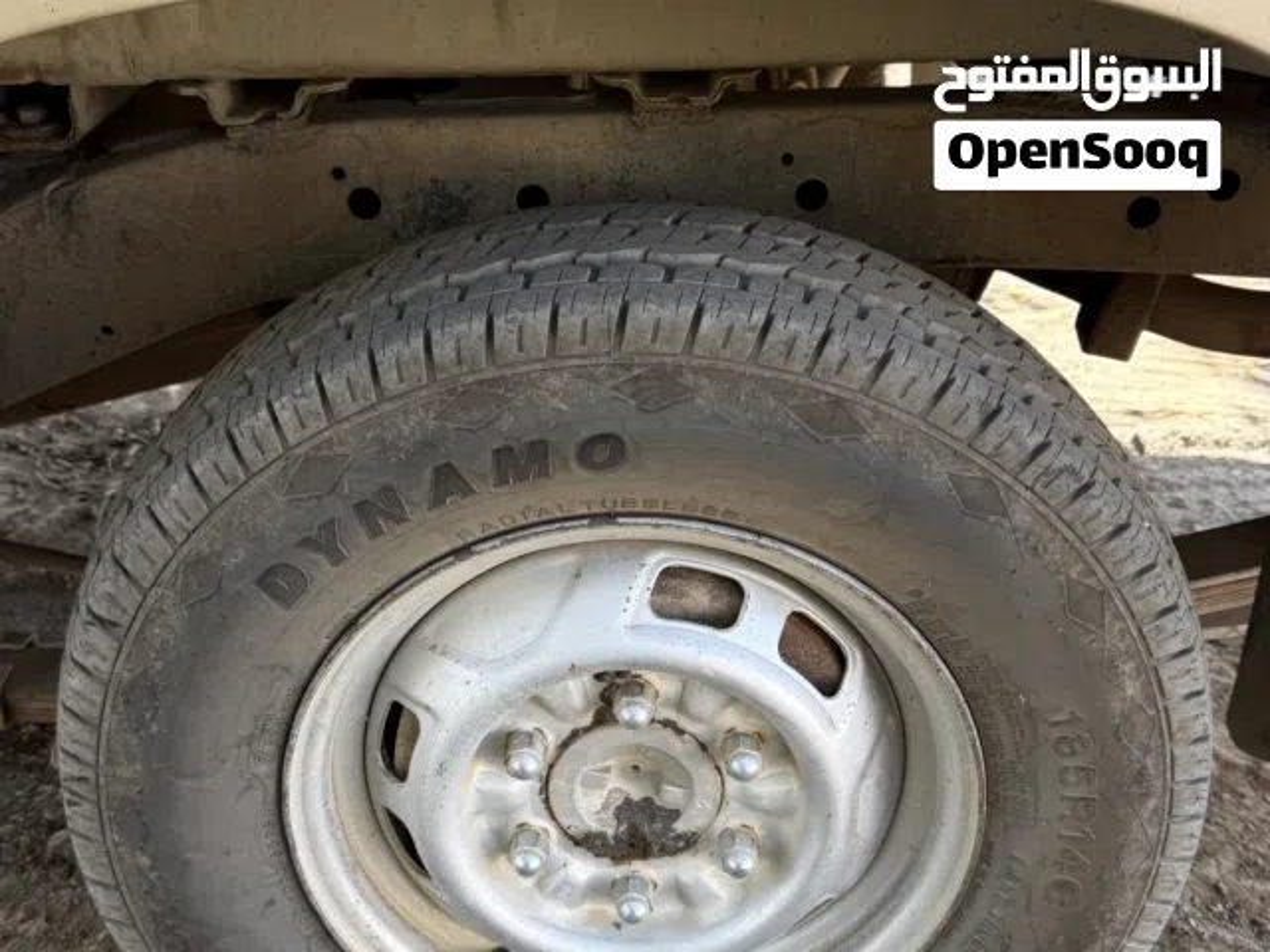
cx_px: 635
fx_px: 881
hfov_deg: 71.6
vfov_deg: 56.8
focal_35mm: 24
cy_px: 476
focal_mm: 6.76
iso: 64
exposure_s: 1/256
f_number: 1.78
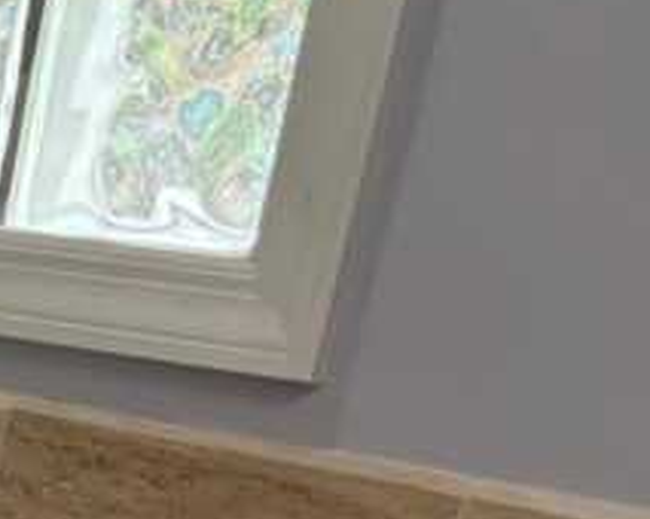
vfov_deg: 11.1
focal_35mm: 122
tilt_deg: -26.1
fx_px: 2345
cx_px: -812
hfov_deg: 12.8
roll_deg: -2.8
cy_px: 1130
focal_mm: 5.96
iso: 100
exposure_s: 1/120
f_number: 1.6
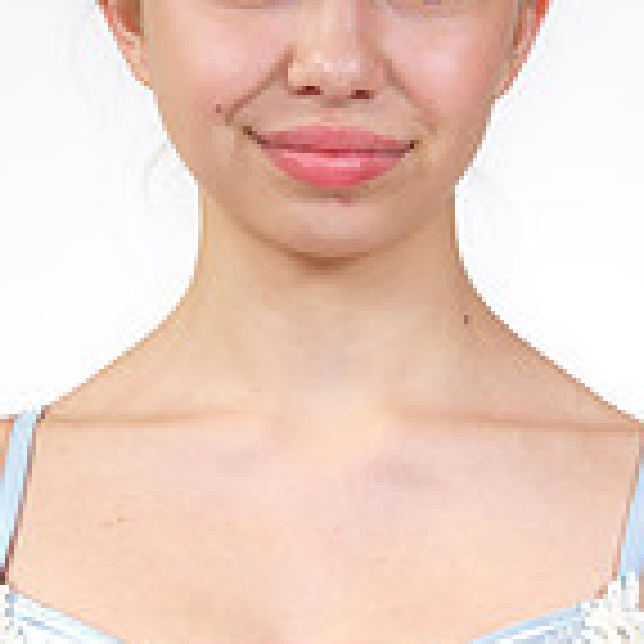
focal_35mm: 187
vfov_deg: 9.4
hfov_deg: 9.4
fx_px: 3936
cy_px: 315
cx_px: 324
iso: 320
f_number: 8
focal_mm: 70
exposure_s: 1/125
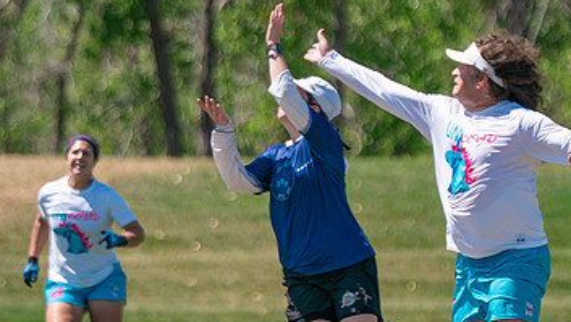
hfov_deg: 4.1
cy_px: 169
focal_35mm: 532
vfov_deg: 2.3
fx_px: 8059
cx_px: 297
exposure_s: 1/4000
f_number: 2.8
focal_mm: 200
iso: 200
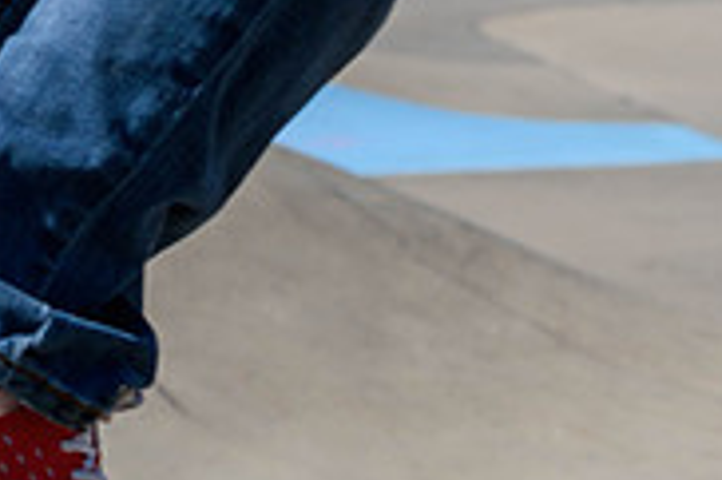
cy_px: 657
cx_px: 341
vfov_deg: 3.0
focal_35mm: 454
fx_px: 9097
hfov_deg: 4.5
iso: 200
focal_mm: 95
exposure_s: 1/1000
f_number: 8
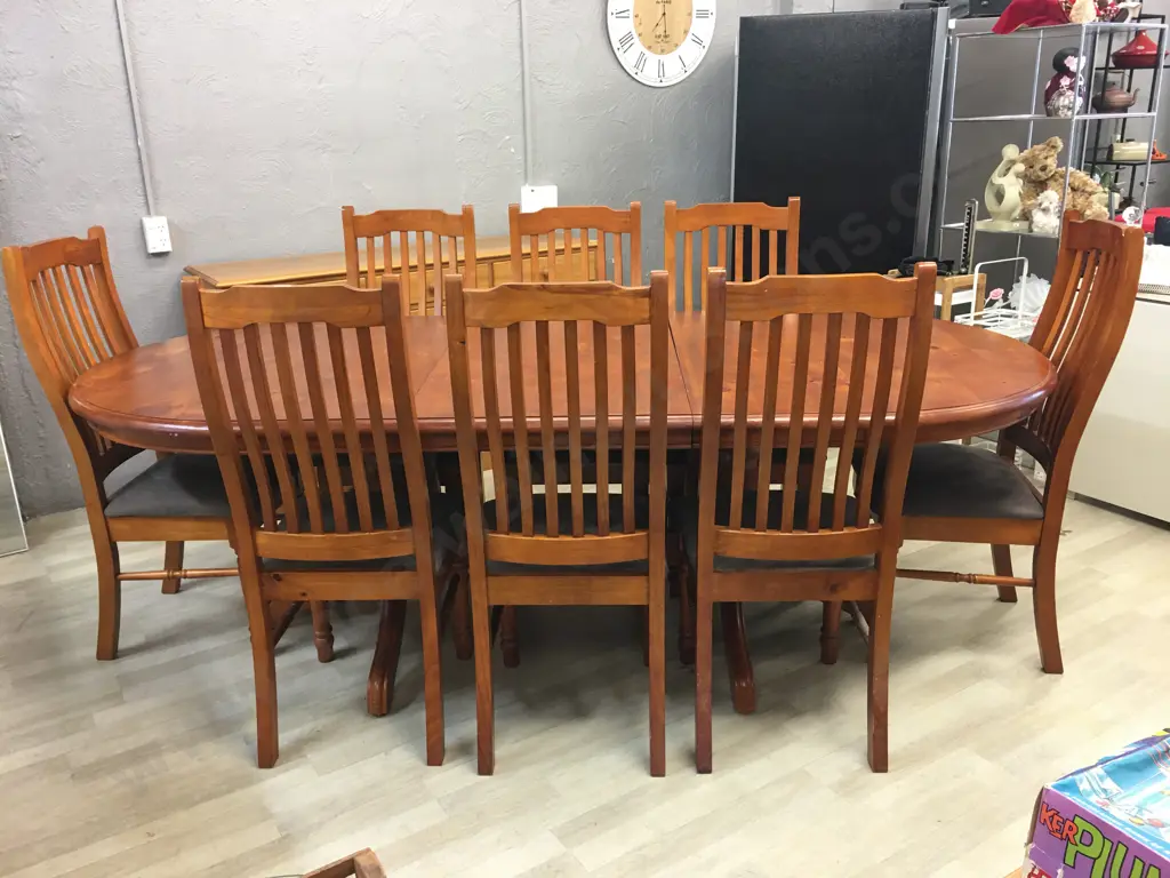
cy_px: 439
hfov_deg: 61.7
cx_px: 585
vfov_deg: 48.2
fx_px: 980
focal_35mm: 29
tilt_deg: -16.8
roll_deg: +0.8
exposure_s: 1/17
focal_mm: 4.15
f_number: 2.2
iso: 64
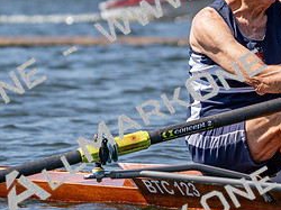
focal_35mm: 447
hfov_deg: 4.4
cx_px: 234
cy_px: 45
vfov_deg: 3.3
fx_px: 3625
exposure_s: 1/2000
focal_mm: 200
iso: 320
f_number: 5.6
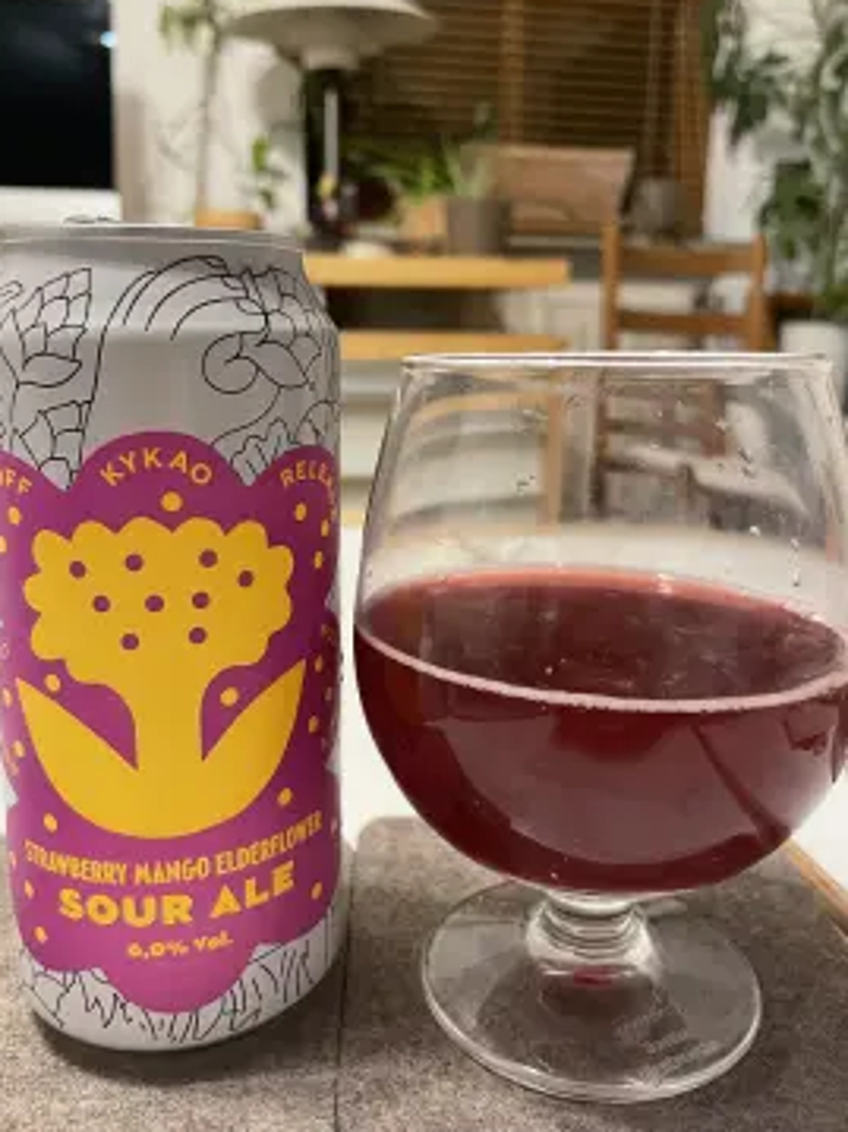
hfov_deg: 48.2
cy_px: 536
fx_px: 948
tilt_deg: -12.1
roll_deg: -1.9
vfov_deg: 61.6
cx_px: 416
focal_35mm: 29
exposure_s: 1/50
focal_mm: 4.2
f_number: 1.6
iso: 500
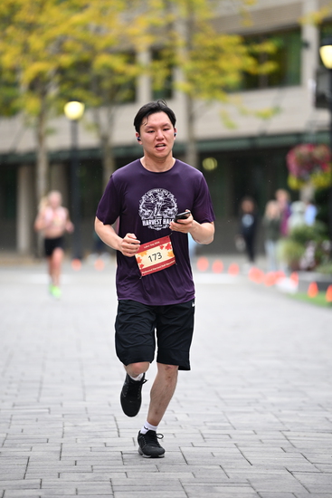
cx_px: 166
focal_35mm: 200
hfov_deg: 6.9
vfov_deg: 10.3
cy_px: 249
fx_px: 2765
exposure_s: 1/1600
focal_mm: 200
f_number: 2.8
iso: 1250
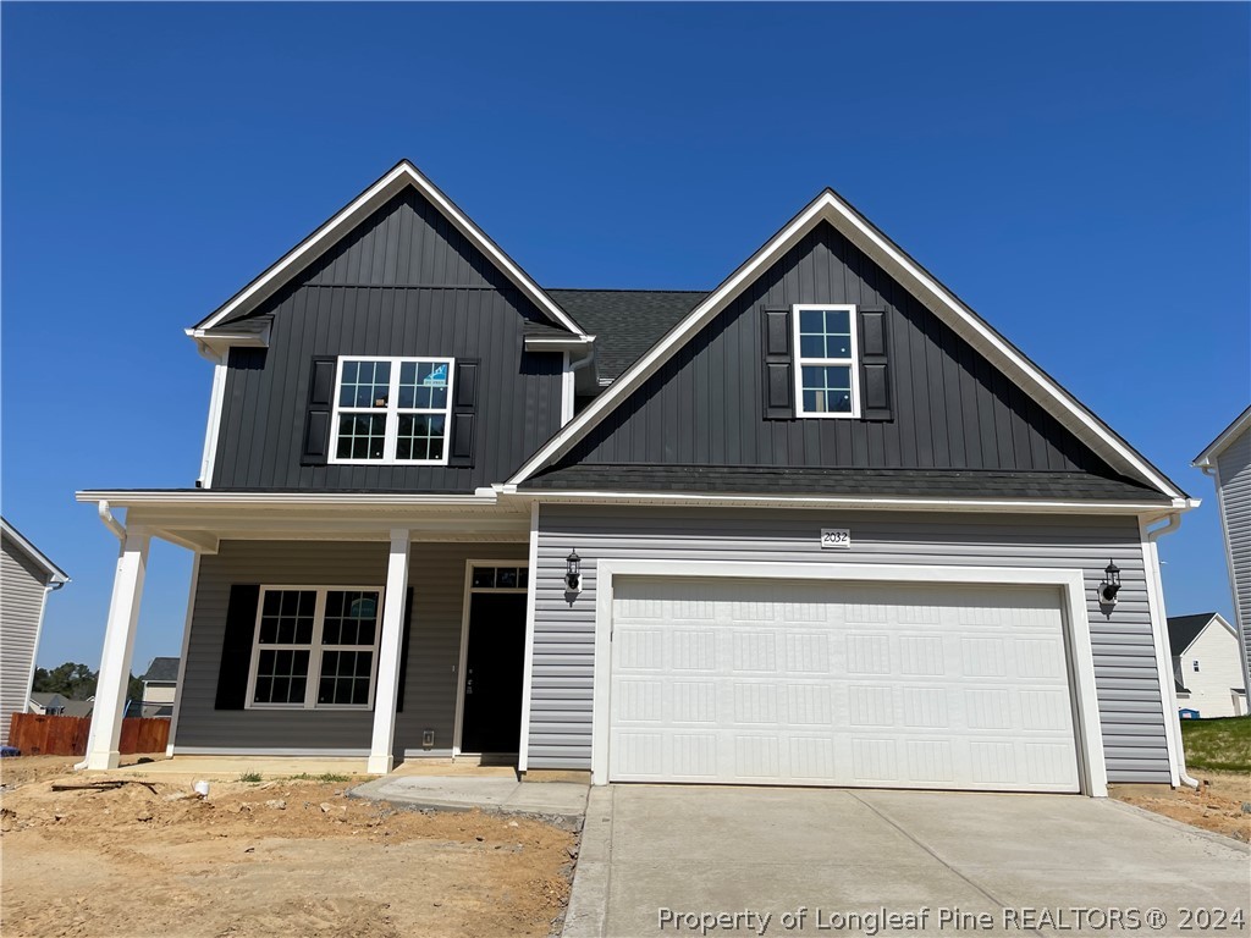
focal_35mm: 26
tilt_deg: +14.3
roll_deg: +0.9
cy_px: 469
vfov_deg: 53.1
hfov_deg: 67.3
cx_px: 626
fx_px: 940
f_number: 1.6
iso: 32
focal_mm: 4.2
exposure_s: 1/7299
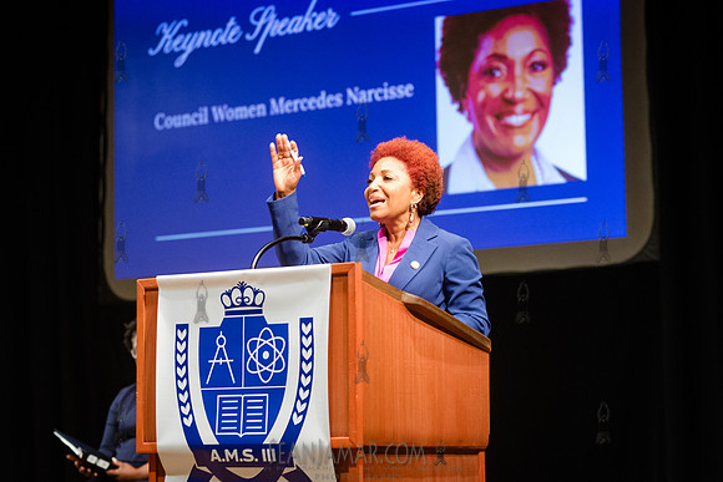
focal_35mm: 118
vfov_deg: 11.6
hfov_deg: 17.3
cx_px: 357
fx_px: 2372
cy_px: 241
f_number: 4
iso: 5000
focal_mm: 112
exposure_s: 1/200
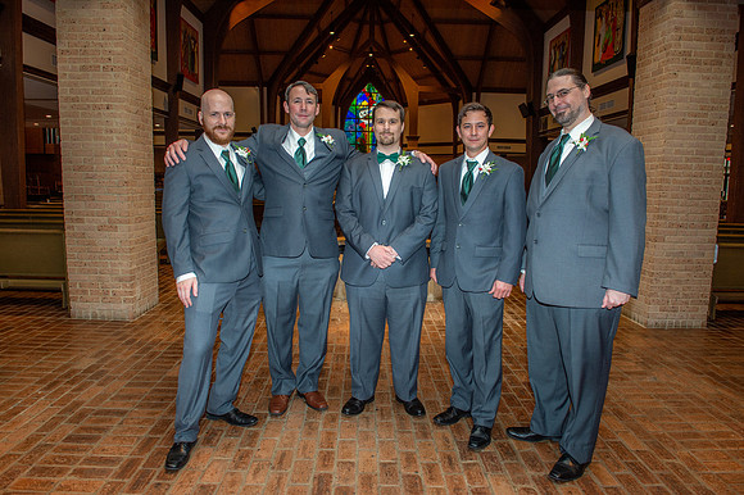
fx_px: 496
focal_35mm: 24
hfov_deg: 73.8
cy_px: 248
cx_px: 372
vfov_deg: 53.1
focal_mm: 24
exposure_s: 1/160
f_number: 5.6
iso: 1250
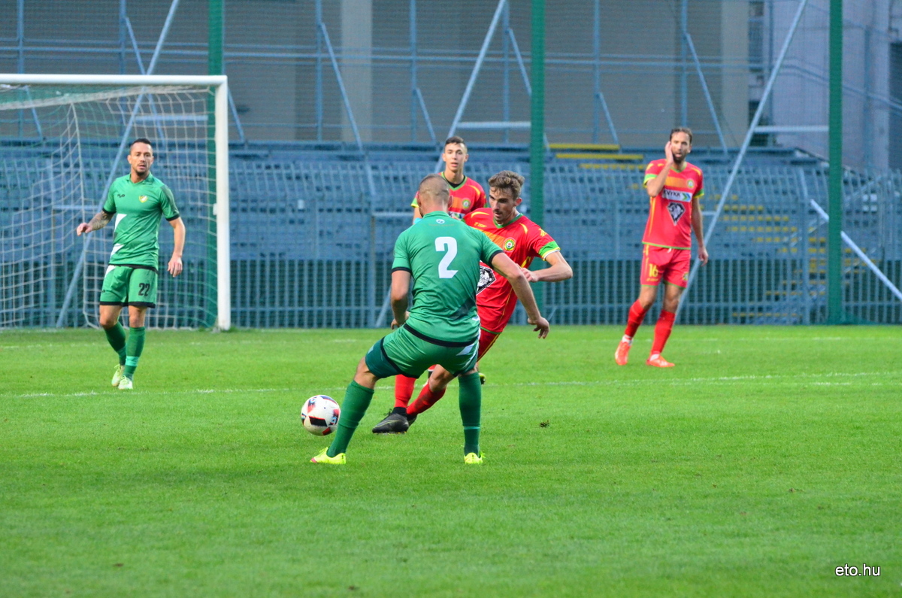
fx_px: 6751
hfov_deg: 7.6
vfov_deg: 5.1
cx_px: 451
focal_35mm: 270
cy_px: 299
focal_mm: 180
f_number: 5
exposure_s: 1/800
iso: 5000
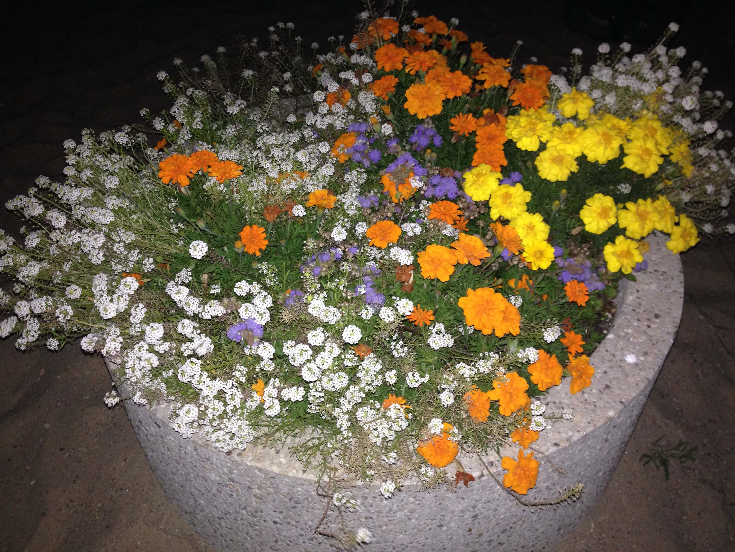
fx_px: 701
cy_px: 276
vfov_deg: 42.9
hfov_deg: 55.4
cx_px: 368
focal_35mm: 33
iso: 200
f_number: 2.4
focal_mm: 4.12
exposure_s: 1/16
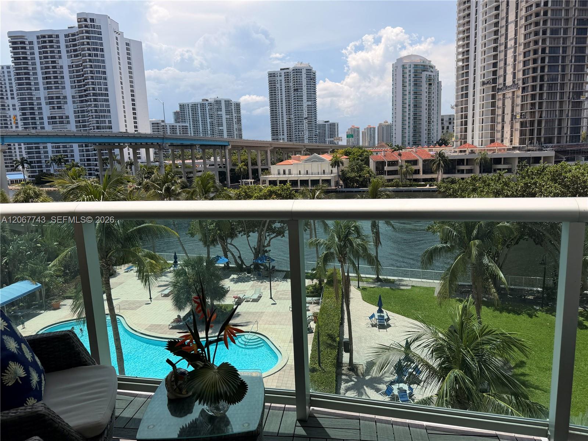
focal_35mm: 24
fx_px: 408
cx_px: 294
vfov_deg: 56.8
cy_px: 220
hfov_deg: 71.6
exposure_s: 1/6711
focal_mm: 6.76
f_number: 1.78
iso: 100
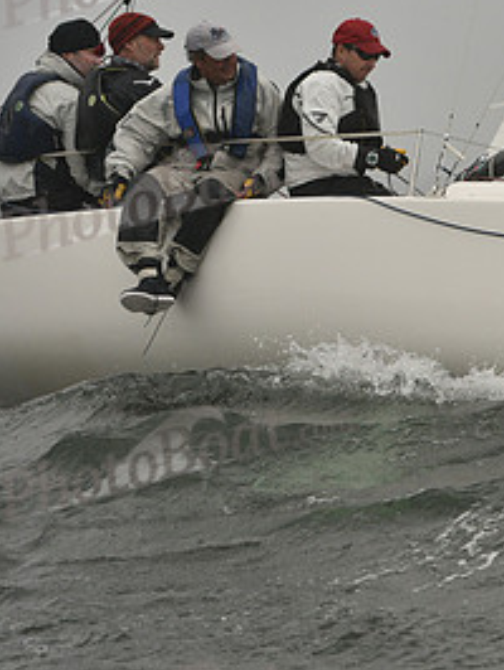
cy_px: 291
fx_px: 12598
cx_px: 486
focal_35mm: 650
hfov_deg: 2.3
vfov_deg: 3.0
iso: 400
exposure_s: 1/1000
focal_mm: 310
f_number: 5.6
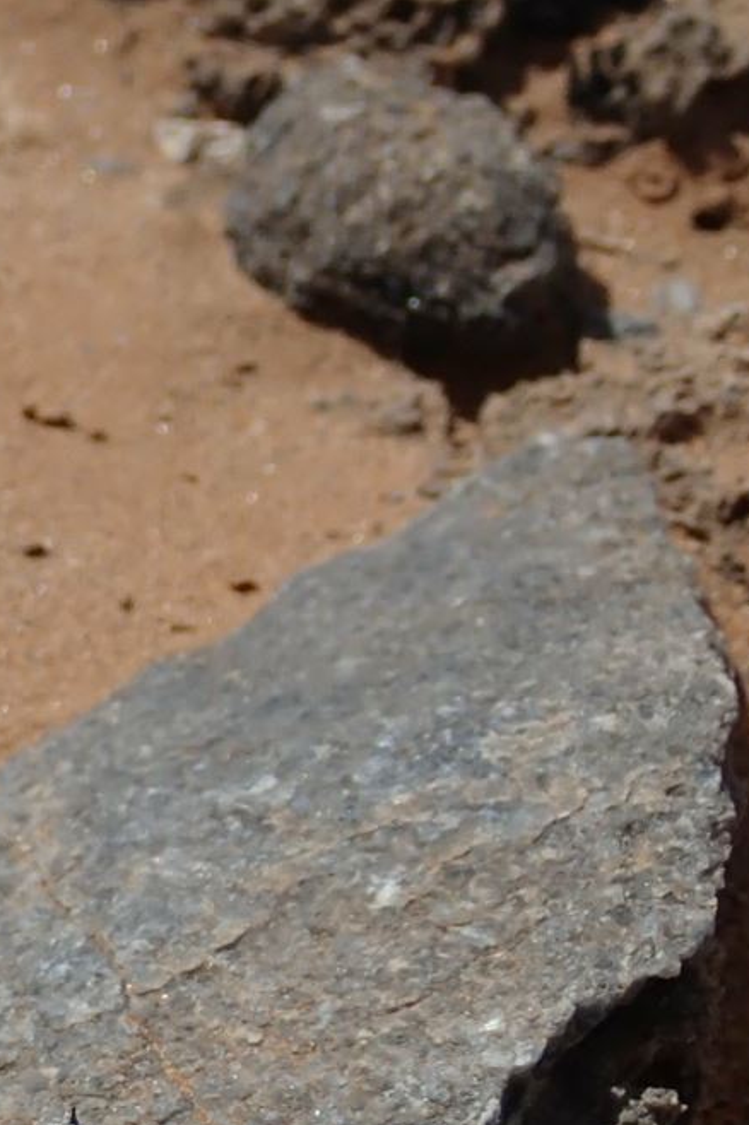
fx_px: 4248
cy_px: 980
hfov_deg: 9.5
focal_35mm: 136
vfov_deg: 14.9
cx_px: -689
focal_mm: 7.86
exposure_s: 1/200
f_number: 11
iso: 100
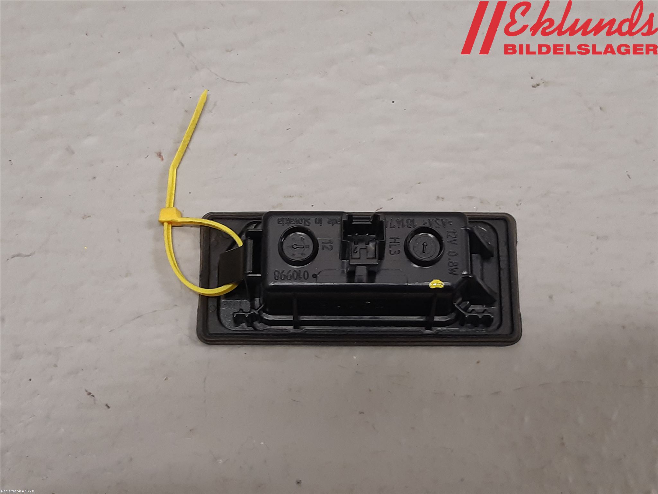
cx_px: 329
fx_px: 494
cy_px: 247
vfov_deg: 53.1
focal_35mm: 26
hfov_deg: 67.3
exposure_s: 1/50
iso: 125
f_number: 1.7
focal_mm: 3.93
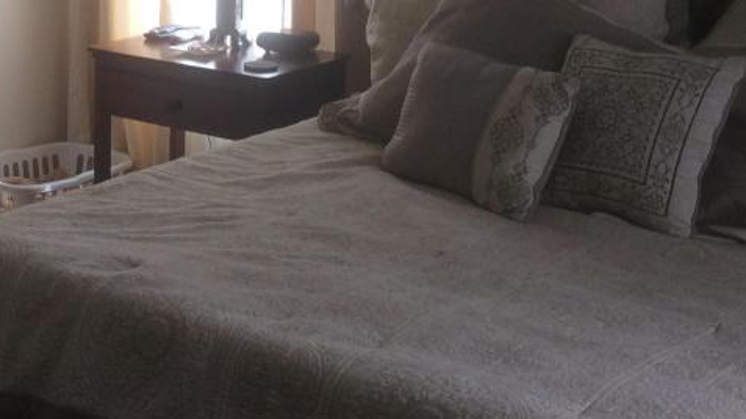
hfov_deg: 27.3
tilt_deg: -8.8
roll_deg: +0.1
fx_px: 1483
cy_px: -75
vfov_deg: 15.5
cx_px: 83
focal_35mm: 75
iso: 40
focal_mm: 3.3
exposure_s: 1/60
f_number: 2.4
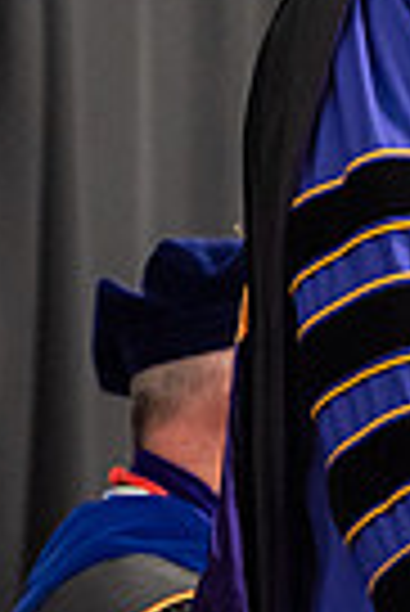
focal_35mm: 468
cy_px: 47
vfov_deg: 4.4
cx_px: 838
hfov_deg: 2.9
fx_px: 7974
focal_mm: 110
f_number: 3.2
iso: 3200
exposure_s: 1/200
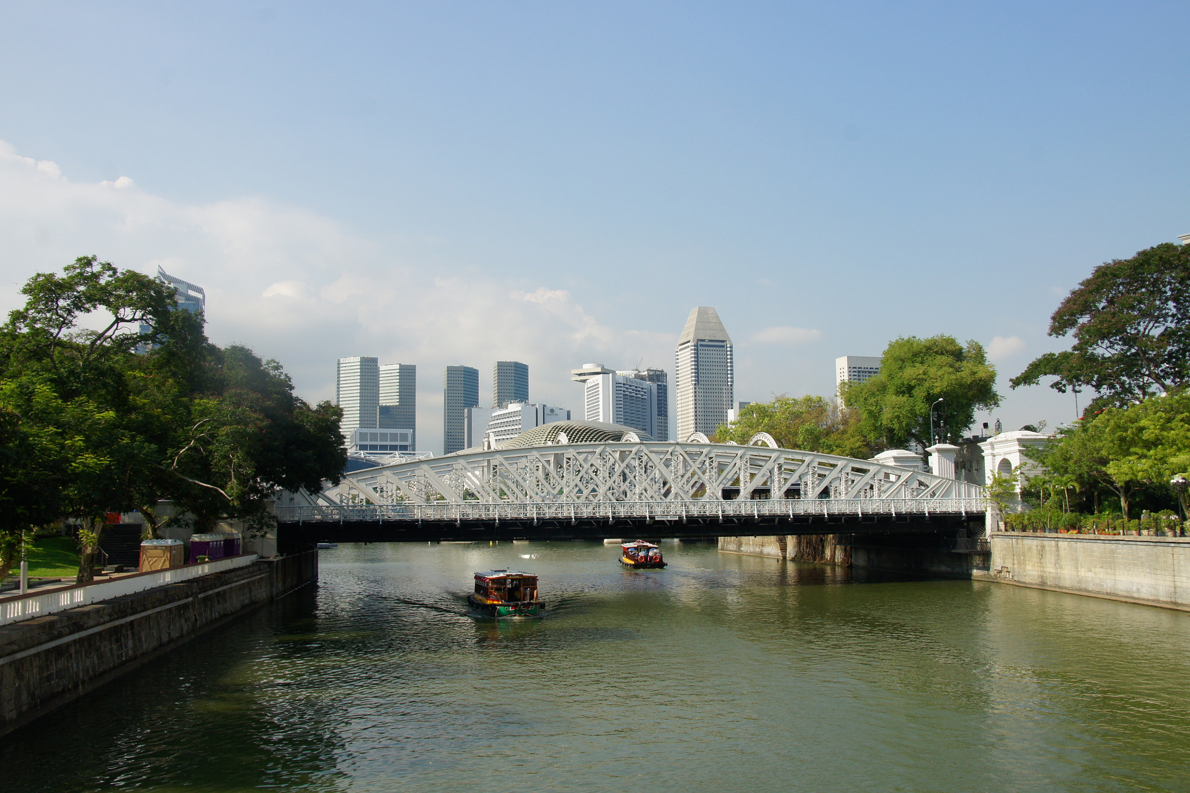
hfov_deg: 57.2
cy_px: 396
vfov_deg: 40.0
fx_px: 1091
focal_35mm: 33
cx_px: 595
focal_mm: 22
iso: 200
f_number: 10
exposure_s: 1/250
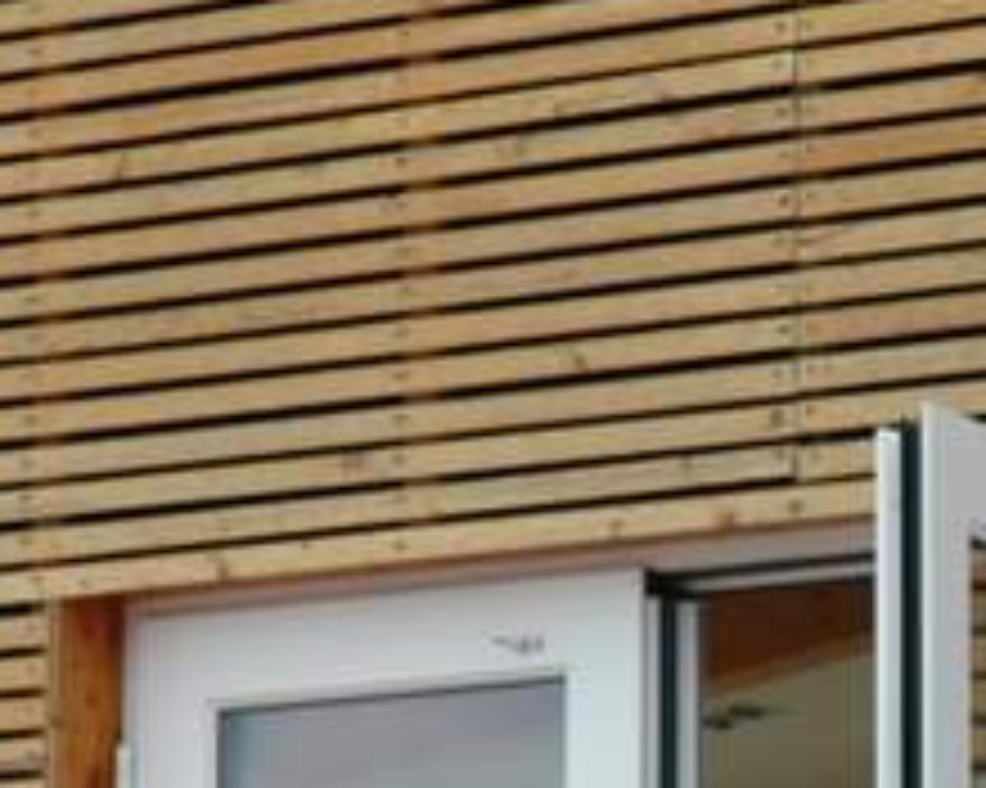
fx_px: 8401
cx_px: 1310
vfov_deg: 5.4
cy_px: 684
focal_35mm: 288
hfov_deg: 6.7
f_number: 8
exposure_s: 1/250
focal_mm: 70
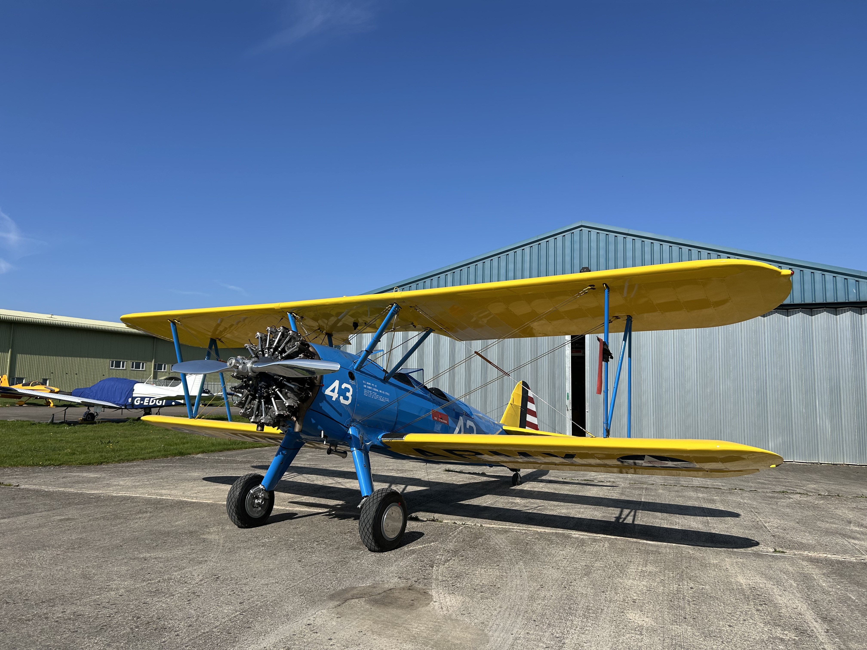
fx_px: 651
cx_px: 434
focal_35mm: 26
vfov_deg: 53.1
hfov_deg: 67.3
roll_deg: -0.9
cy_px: 325
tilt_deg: +6.3
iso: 50
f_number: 1.5
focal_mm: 5.7
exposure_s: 1/5587
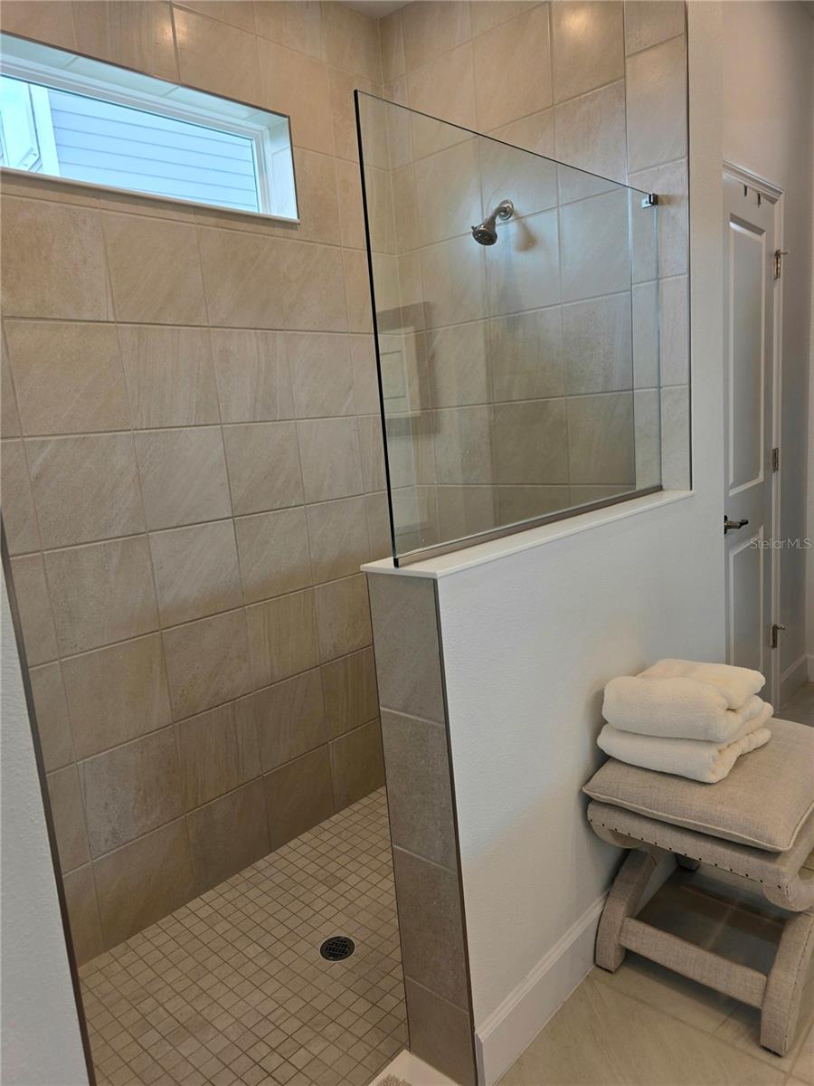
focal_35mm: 23
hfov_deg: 58.9
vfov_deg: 73.9
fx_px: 721
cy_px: 543
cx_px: 407
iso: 32
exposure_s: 1/120
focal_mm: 6.3
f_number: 1.7
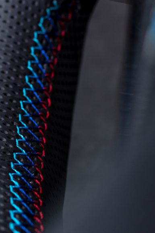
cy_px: 166
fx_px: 881
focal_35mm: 136
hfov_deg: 10.0
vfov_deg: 15.0
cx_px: 21
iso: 100
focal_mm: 35
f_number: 5.6
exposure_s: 1/125
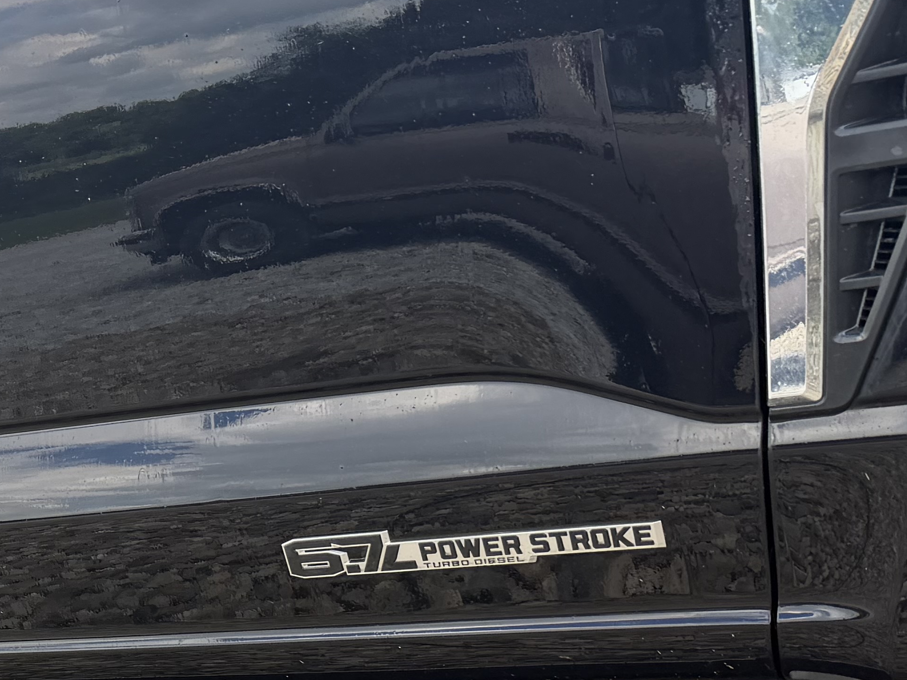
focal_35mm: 71
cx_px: -212
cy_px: 684
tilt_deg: -12.1
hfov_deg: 24.5
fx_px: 1860
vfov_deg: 20.1
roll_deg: +13.1
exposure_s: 1/528
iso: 80
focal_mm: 6.76
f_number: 1.78
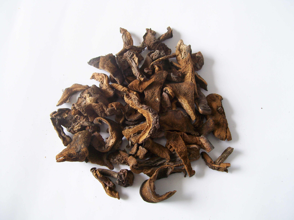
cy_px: 110
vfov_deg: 39.7
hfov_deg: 51.4
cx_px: 147
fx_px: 306
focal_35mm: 36
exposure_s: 1/121
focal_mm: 6
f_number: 2.7
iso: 80
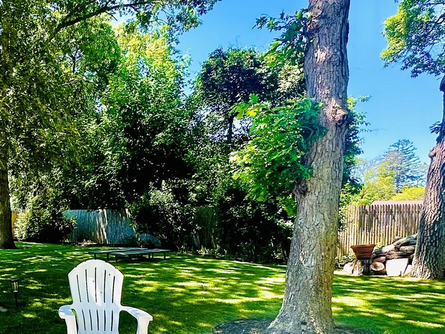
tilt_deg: -5.4
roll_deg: -1.1
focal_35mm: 33
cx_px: 39
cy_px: 259
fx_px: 424
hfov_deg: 49.0
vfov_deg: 41.4
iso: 40
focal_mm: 2.22
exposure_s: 1/244
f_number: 2.2
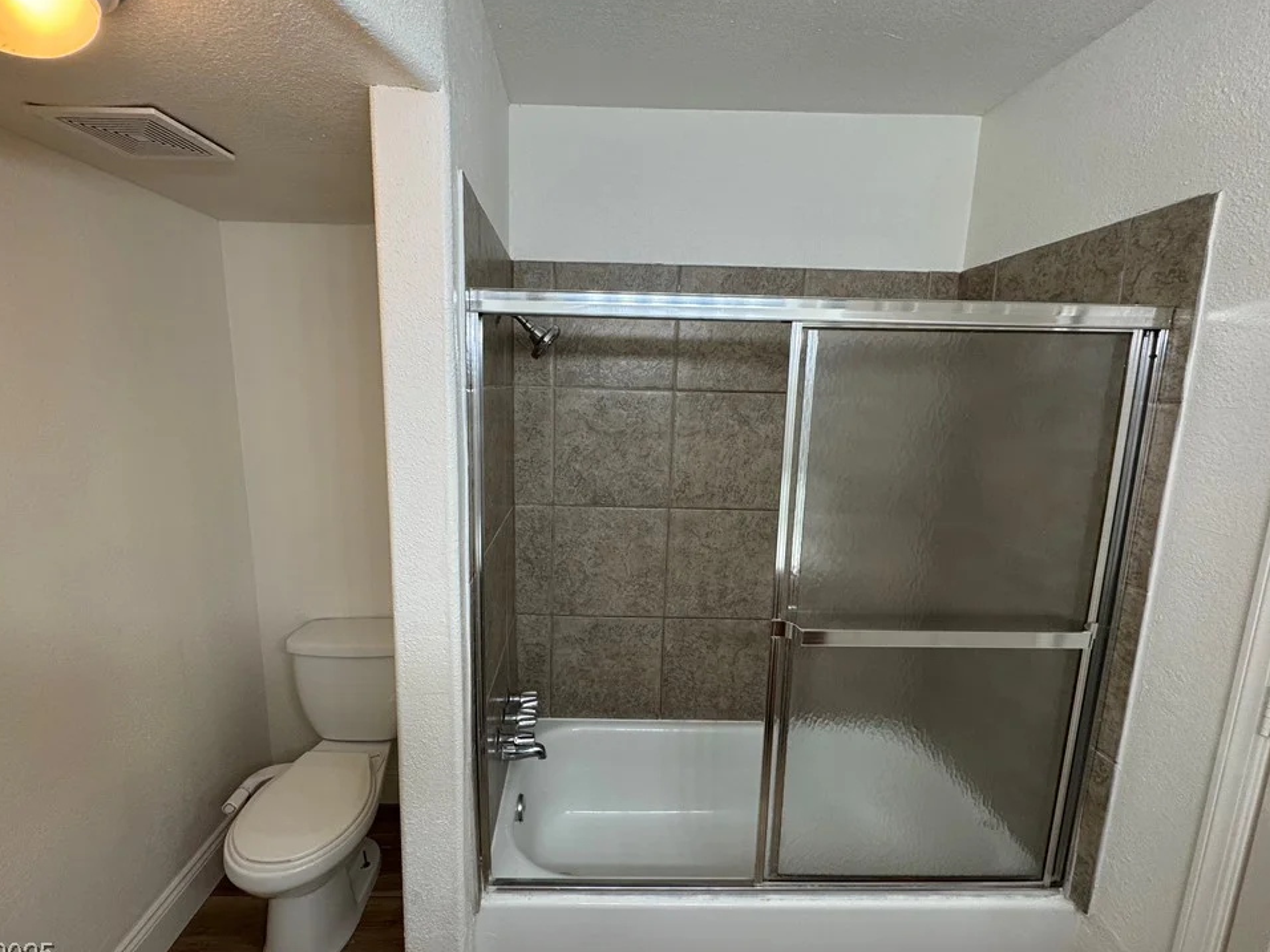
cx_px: 600
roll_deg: -1.3
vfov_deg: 81.7
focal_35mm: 15
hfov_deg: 98.1
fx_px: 550
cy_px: 474
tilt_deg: -10.0
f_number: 2.2
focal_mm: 2.22
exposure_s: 1/120
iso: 160
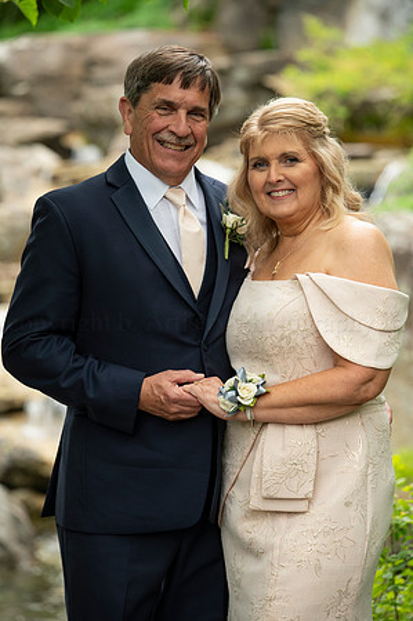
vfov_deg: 11.8
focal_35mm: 175
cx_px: 206
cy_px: 310
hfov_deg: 7.8
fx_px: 3018
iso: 1250
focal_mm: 175
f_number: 4.5
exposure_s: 1/125
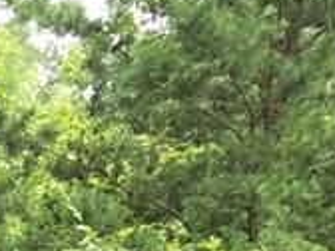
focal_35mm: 177
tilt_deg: -7.2
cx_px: -600
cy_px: 735
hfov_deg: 9.3
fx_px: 1713
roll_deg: -5.0
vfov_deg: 7.5
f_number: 2.2
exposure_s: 1/149
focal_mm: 4.15
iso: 25
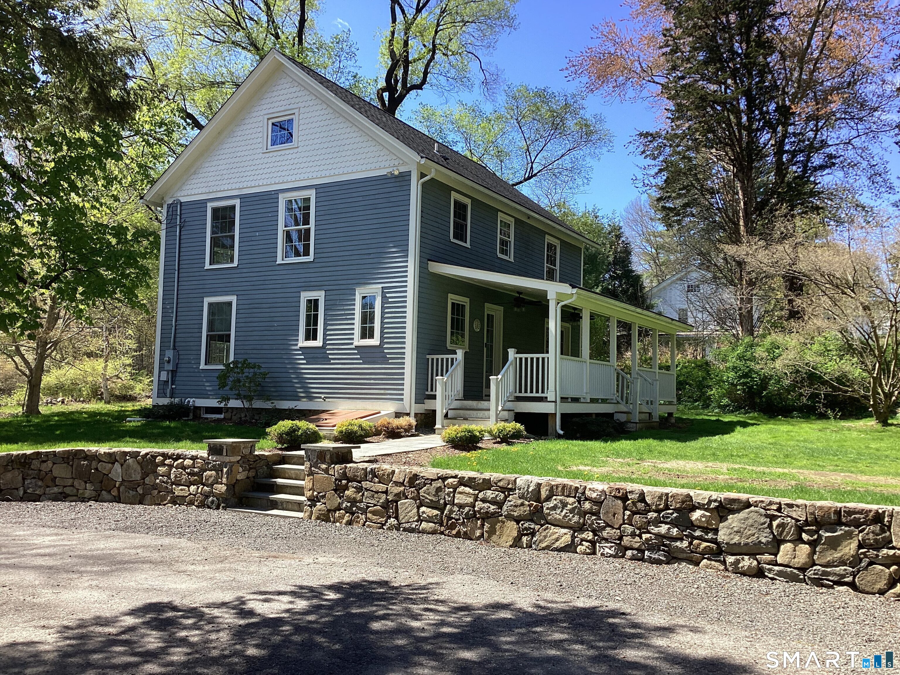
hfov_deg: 58.4
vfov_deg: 45.4
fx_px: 806
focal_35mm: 31
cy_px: 338
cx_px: 450
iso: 25
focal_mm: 3.3
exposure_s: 1/479
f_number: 2.4
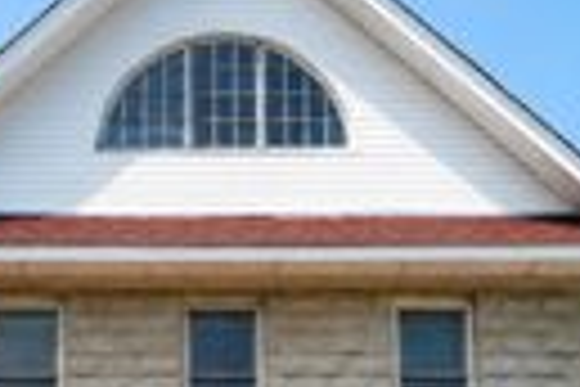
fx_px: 1400
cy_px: 515
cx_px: 193
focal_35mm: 87
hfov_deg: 23.3
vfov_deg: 15.0
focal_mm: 22.5
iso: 100
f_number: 8
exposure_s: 1/100
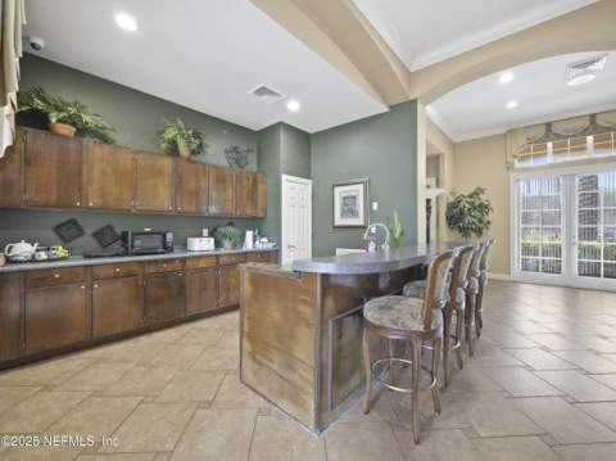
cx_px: 308
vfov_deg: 85.6
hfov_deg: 102.1
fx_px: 249
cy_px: 230
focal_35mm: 14
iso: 400
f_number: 4
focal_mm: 7
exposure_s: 1/3
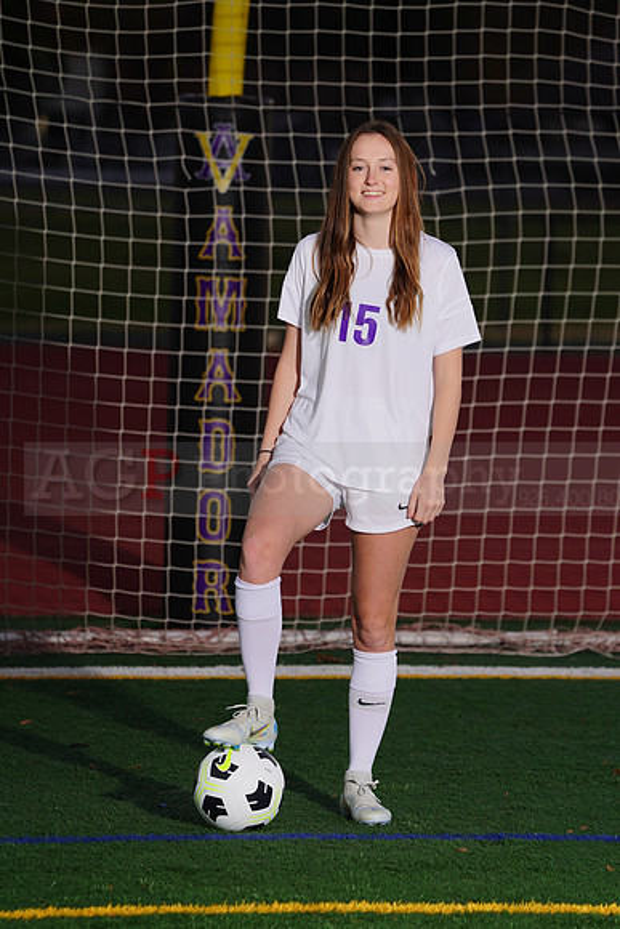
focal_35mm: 247
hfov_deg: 5.6
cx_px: 310
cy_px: 464
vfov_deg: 8.3
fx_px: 6377
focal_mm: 247
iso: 320
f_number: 5.6
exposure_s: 1/200
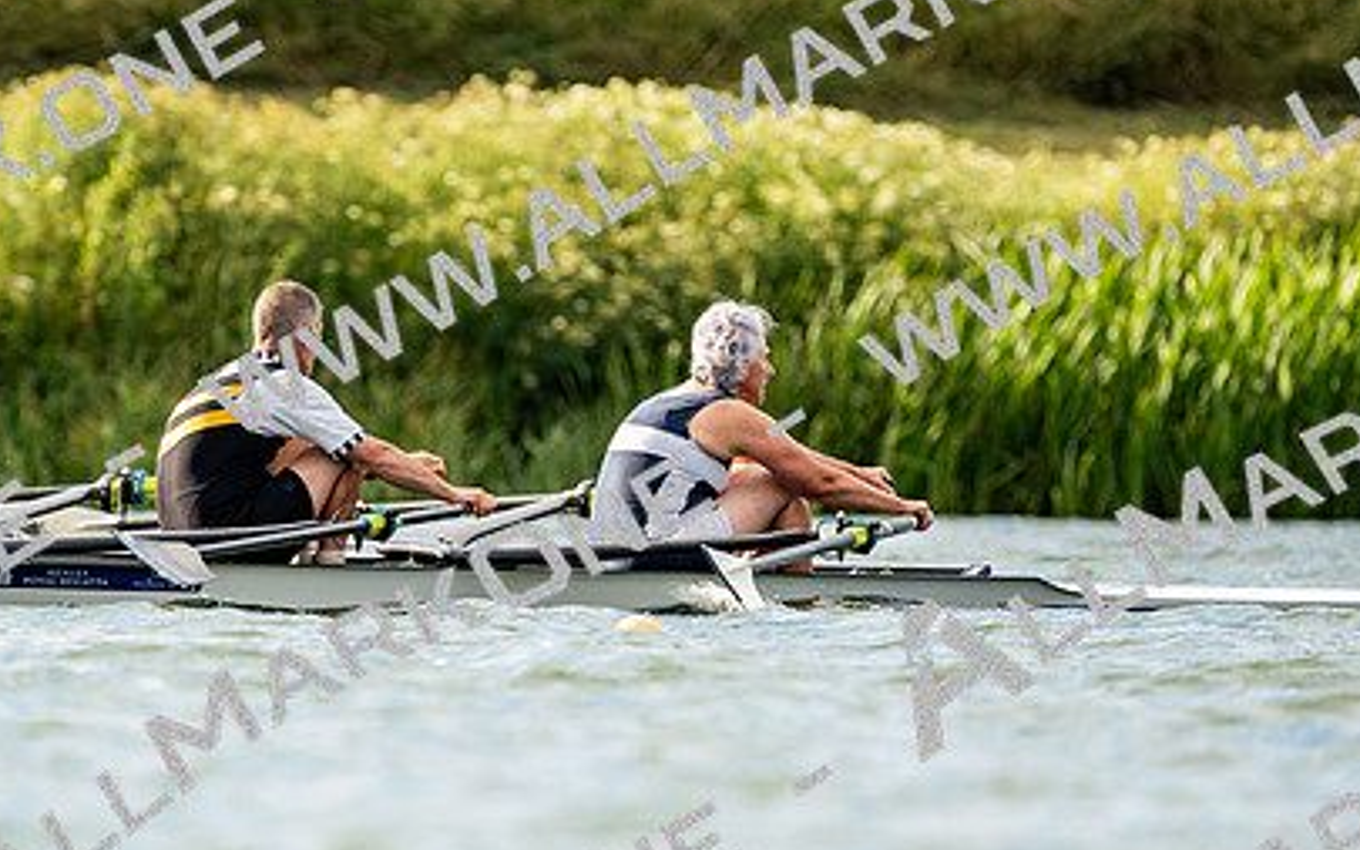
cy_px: 442
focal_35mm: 877
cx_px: 615
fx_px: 32501
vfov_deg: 1.5
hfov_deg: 2.4
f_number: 6.3
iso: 400
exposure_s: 1/2000
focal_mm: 600
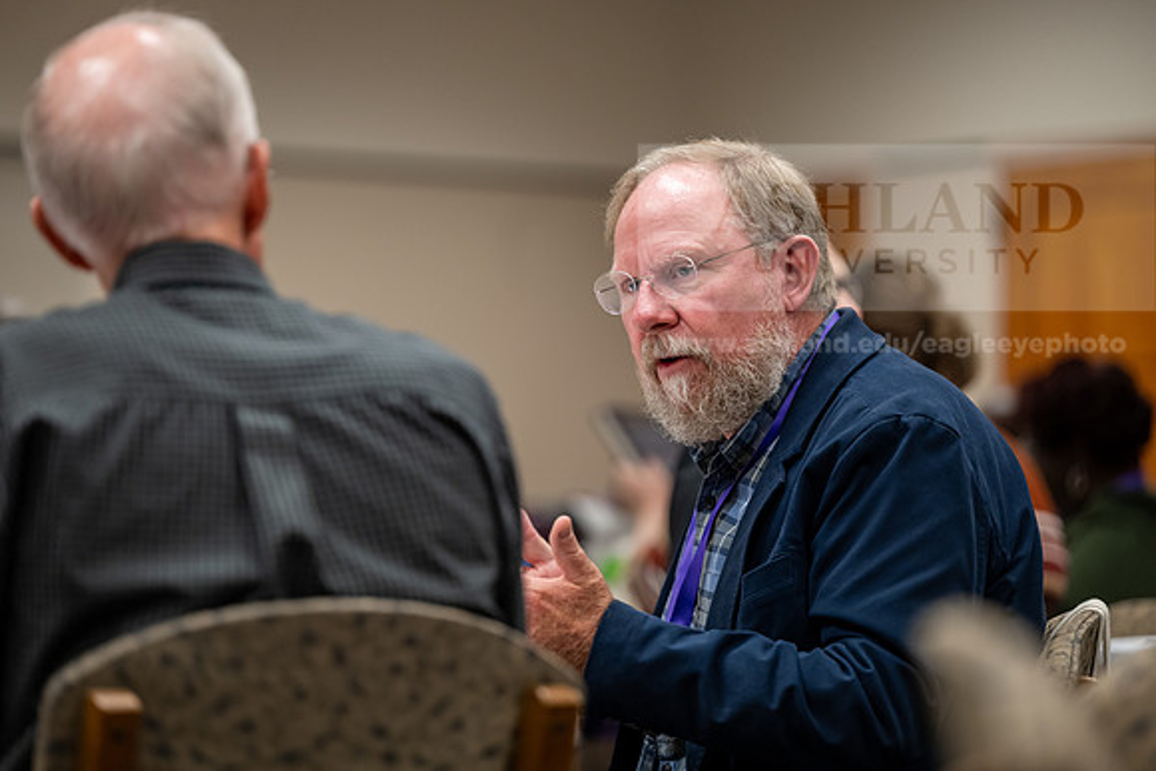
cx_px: 578
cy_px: 386
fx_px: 4657
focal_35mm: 145
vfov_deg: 9.5
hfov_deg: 14.2
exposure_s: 1/160
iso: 1250
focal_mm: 145
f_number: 2.8
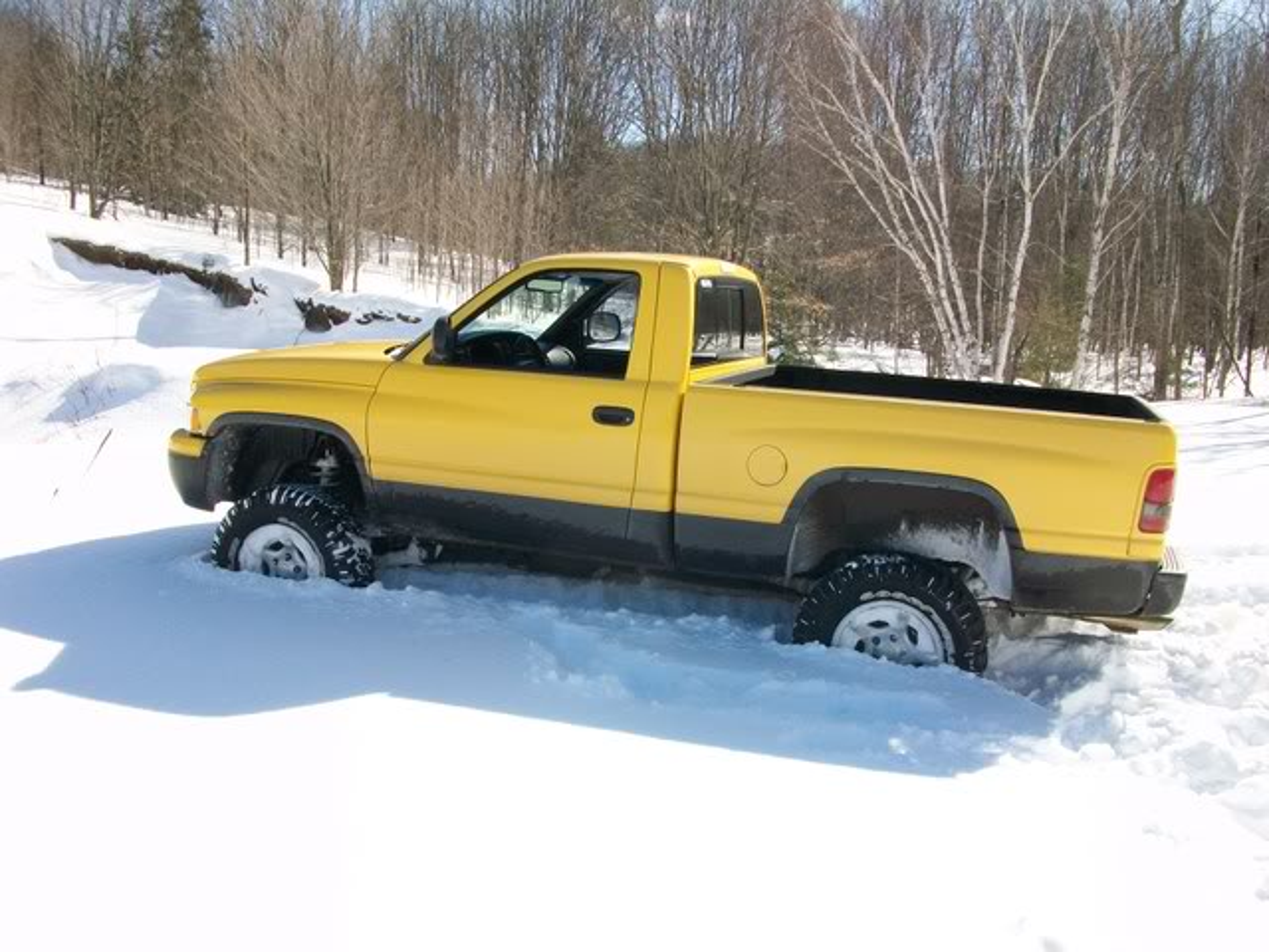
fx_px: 1173
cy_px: 476
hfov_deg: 56.8
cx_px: 634
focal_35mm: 32
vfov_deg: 44.2
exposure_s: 1/250
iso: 64
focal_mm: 5.7
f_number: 5.5
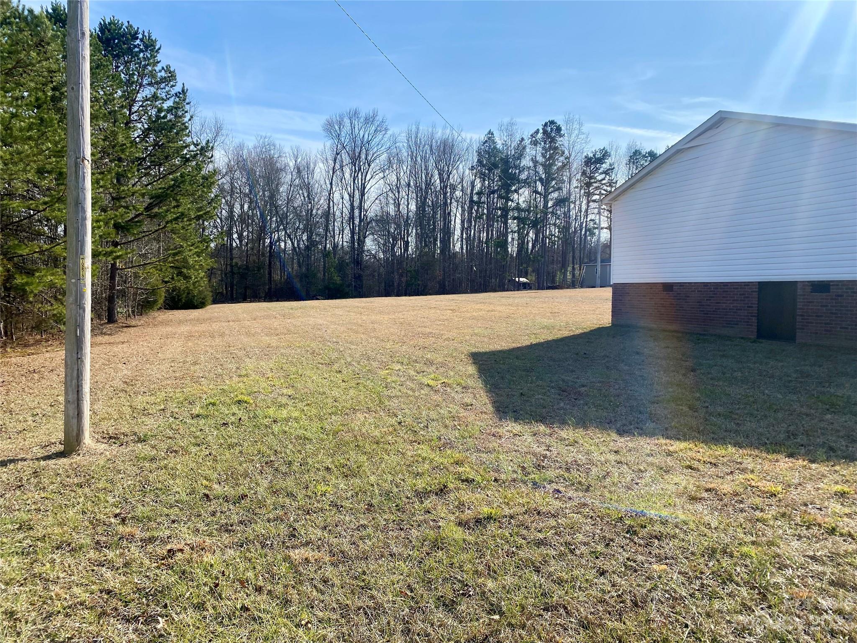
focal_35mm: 26
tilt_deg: -1.9
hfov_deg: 67.3
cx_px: 428
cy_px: 322
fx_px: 644
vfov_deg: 53.1
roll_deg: -0.5
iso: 32
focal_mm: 4.25
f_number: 1.8
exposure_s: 1/2817
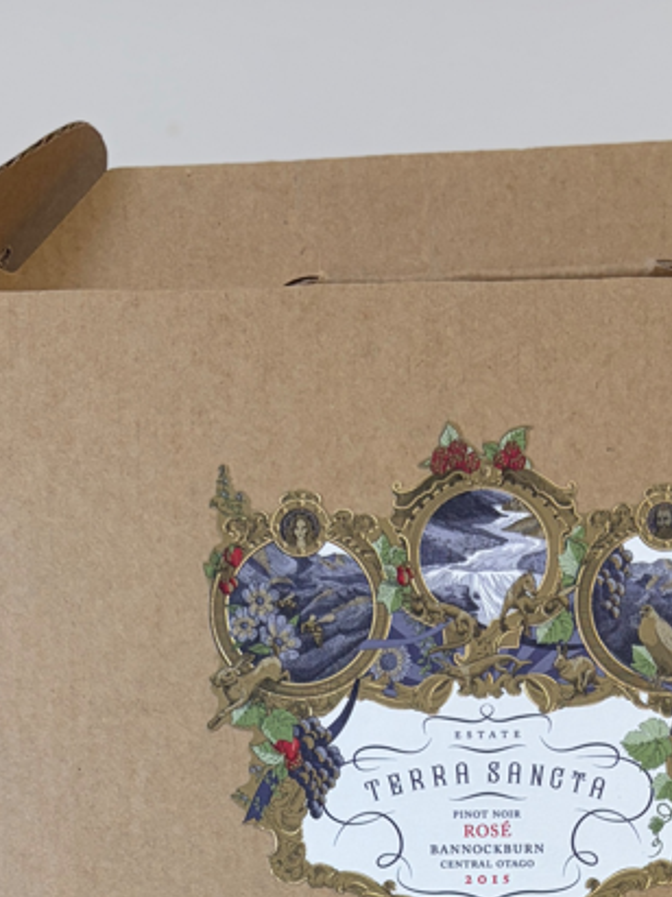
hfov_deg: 19.2
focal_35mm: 76
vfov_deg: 22.2
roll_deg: +0.0
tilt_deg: -2.1
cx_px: 554
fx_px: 1968
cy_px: 1253
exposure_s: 1/100
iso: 80
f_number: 1.6
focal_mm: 5.96
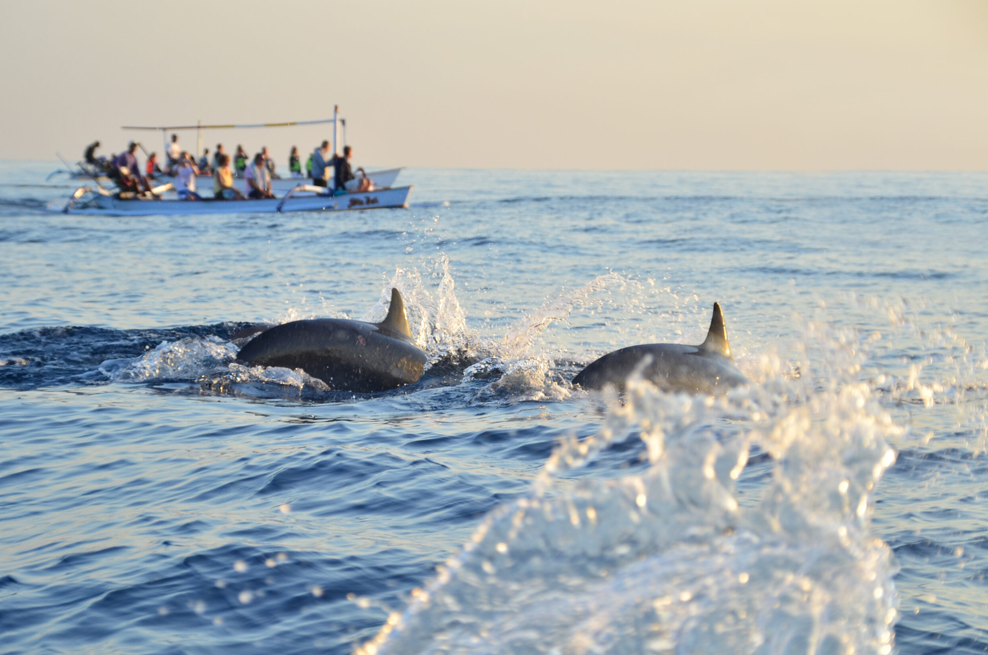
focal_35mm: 124
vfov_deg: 11.0
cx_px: 509
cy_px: 335
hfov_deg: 16.6
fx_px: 3396
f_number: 5.3
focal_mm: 80
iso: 250
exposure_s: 1/320
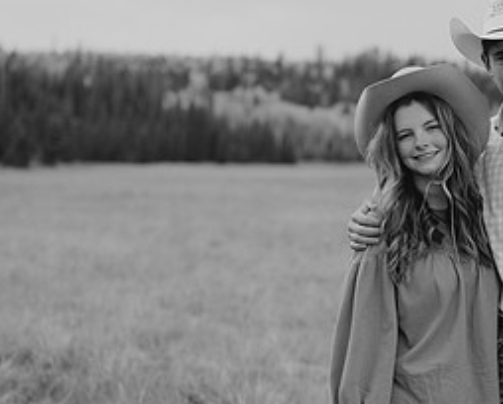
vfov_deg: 14.4
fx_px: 1595
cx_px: 485
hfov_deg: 17.6
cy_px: 237
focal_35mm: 107
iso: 160
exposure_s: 1/400
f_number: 2.5
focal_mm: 50
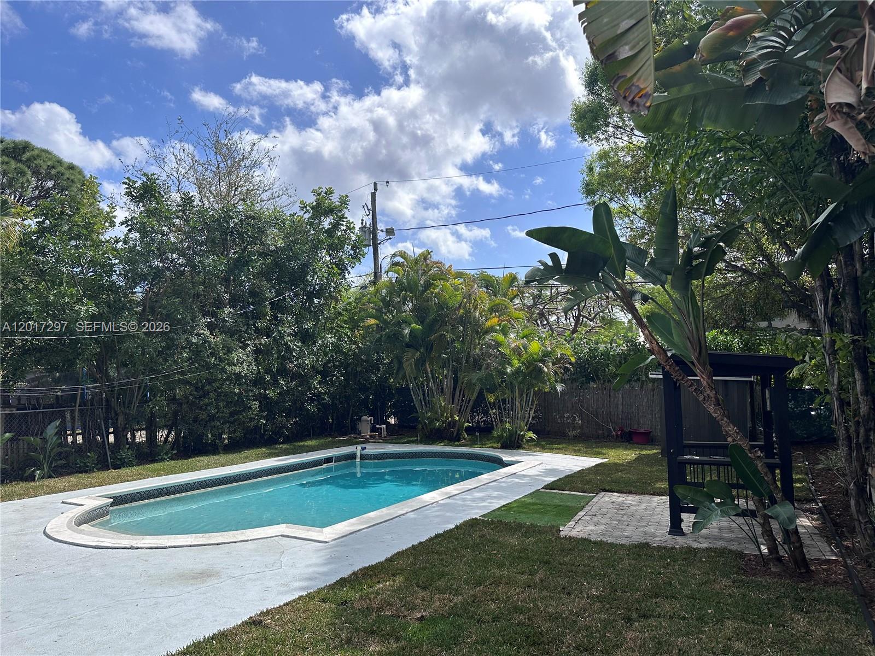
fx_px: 607
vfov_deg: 56.8
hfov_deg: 71.6
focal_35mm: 24
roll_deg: -0.3
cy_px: 328
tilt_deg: +4.4
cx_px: 438
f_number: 1.78
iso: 80
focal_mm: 6.86
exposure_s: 1/5848
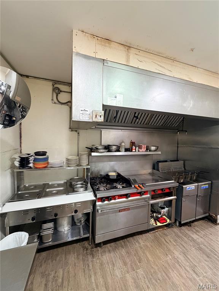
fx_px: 118
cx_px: 110
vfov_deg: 102.1
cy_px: 146
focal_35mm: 14
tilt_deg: -3.2
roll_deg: -0.8
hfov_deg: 85.7
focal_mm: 2.22
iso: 400
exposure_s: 1/60
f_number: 2.2
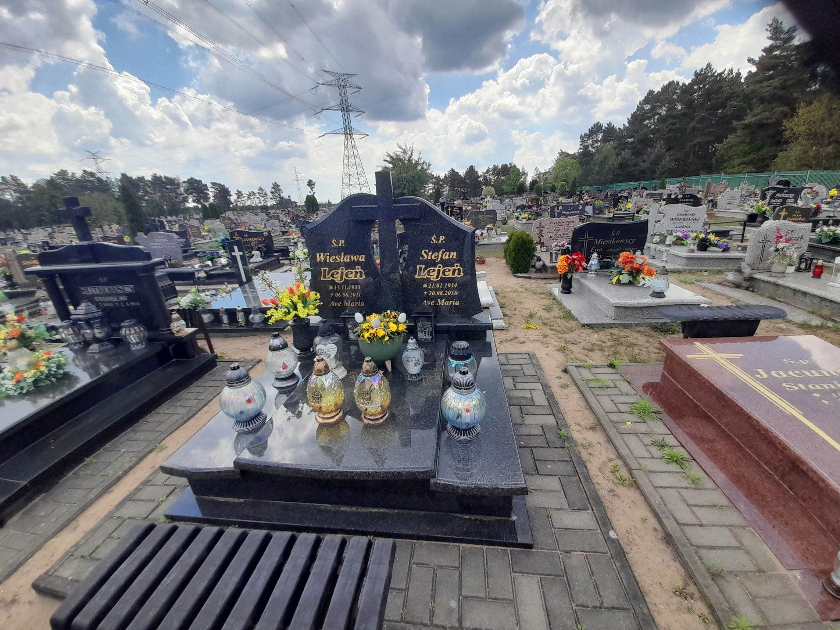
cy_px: 315
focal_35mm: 13
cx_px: 420
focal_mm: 1.42
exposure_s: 1/820
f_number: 2.2
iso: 40
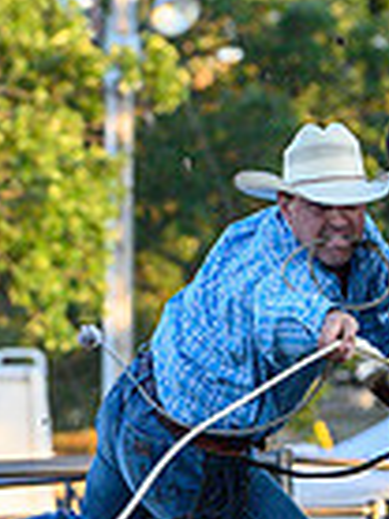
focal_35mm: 785
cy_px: 794
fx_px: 11780
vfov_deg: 2.5
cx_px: -274
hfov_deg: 1.9
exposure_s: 1/1250
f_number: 4.5
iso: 560
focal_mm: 135
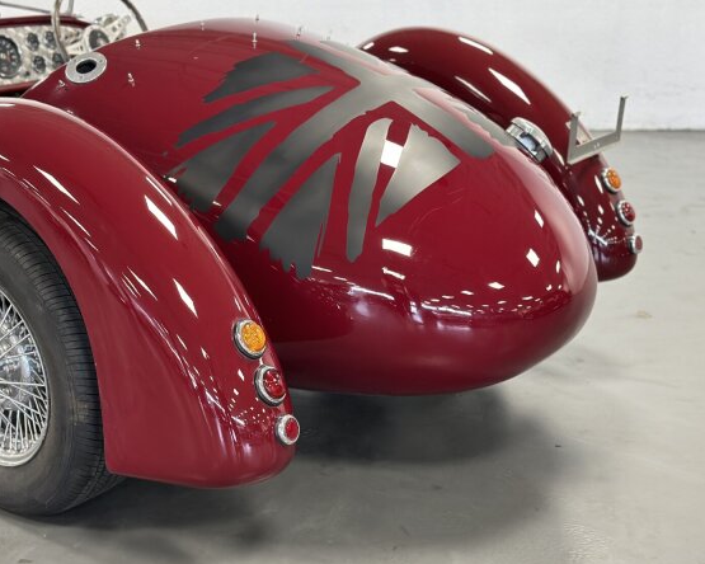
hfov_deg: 34.7
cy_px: 295
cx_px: 300
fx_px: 1127
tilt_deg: -18.9
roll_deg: +0.9
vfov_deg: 28.1
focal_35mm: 54
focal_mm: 6.86
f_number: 1.78
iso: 320
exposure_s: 1/50
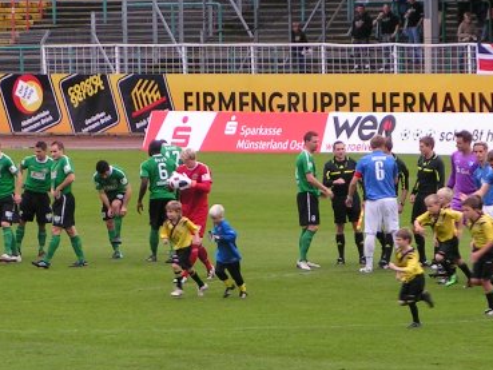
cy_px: 199
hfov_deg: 5.3
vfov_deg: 4.0
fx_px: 5314
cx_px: 289
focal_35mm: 373
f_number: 3.5
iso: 50
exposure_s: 1/200
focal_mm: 26.3
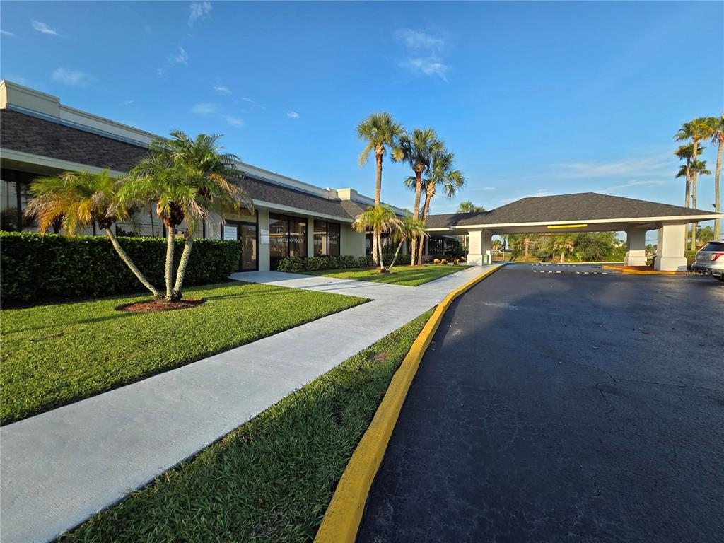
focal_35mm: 13
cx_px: 362
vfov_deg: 89.9
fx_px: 272
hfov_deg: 106.2
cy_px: 272
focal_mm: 2.2
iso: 125
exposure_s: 1/2000
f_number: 2.2
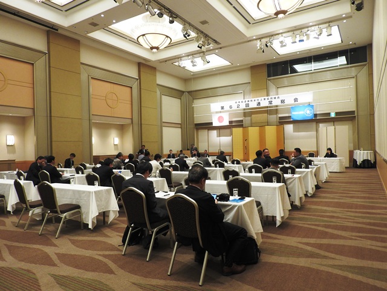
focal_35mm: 24
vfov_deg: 56.8
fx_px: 268
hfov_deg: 71.6
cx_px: 194
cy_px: 146
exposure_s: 1/30
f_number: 3.3
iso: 180
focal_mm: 4.3
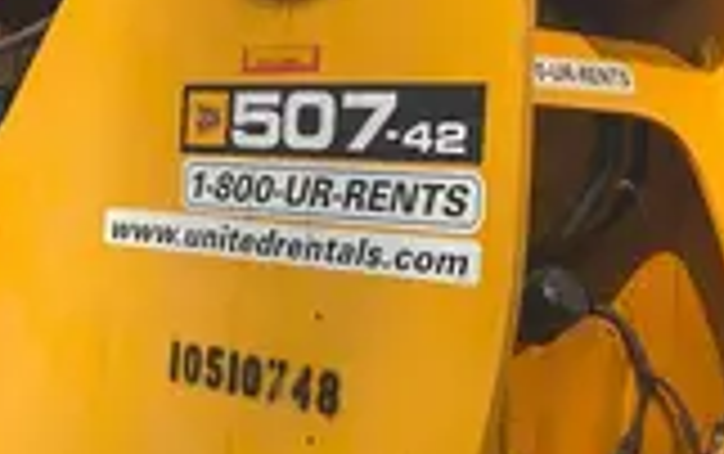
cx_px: -126
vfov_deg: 13.9
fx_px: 1857
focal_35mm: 94
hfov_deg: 20.7
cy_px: 227
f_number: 1.8
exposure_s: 1/2817
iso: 32
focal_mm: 4.25
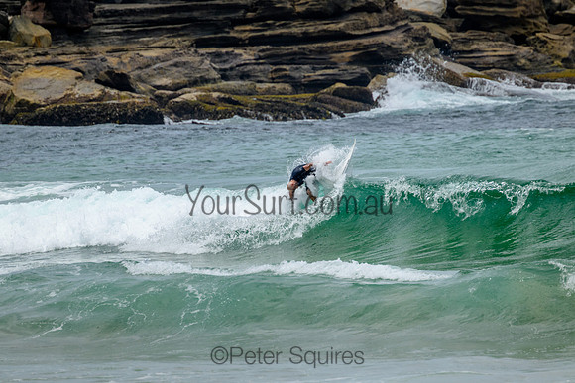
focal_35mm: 800
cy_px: 192
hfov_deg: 2.6
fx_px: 12780
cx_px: 288
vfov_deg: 1.7
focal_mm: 800
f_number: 11
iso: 800
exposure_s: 1/2000
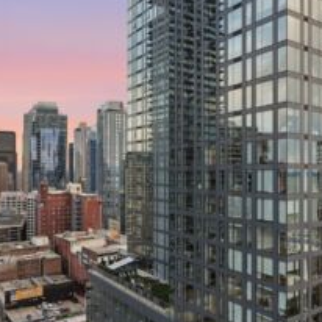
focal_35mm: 33
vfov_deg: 49.7
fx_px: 347
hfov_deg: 49.7
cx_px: 153
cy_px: 173
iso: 1250
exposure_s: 1/640
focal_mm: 20
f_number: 7.1
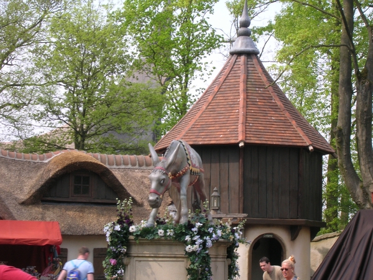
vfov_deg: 14.5
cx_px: 186
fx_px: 1099
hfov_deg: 19.3
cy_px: 140
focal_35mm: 102
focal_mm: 17.1
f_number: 8.2
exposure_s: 1/41
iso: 50
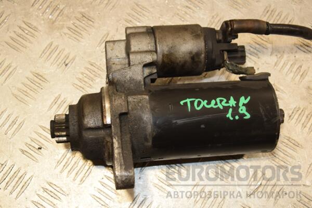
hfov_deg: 33.4
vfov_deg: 22.6
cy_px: 104
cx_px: 156
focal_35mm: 60
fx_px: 520
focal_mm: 40
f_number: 6.3
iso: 800
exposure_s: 1/200
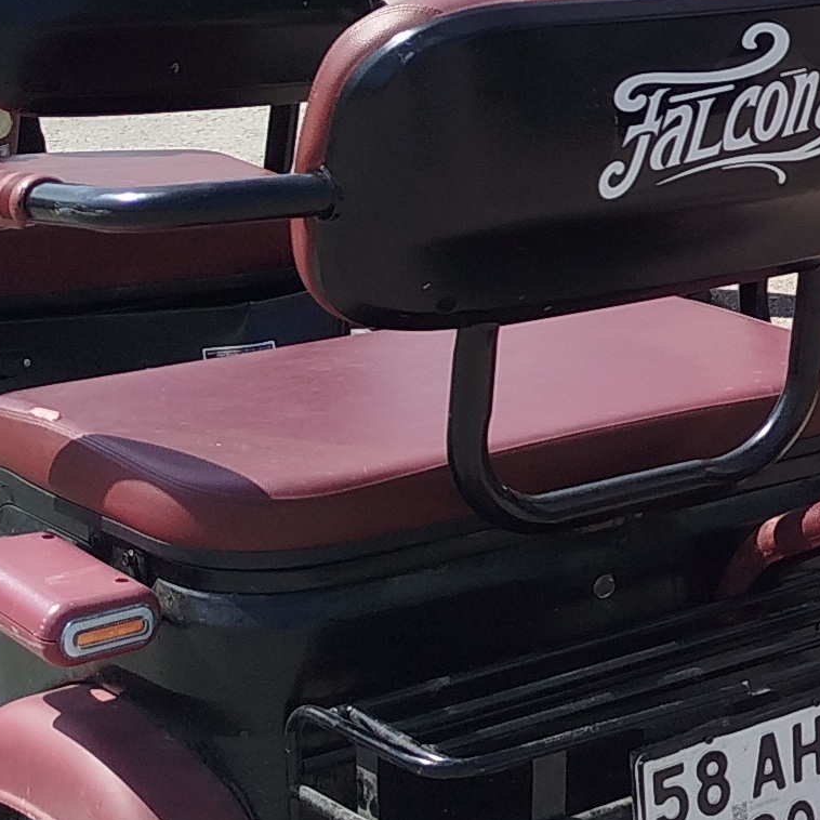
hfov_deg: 14.5
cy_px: 52
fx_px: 3002
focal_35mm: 112
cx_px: 1229
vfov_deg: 15.3
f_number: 1.7
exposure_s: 1/1494
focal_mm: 5.31
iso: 50
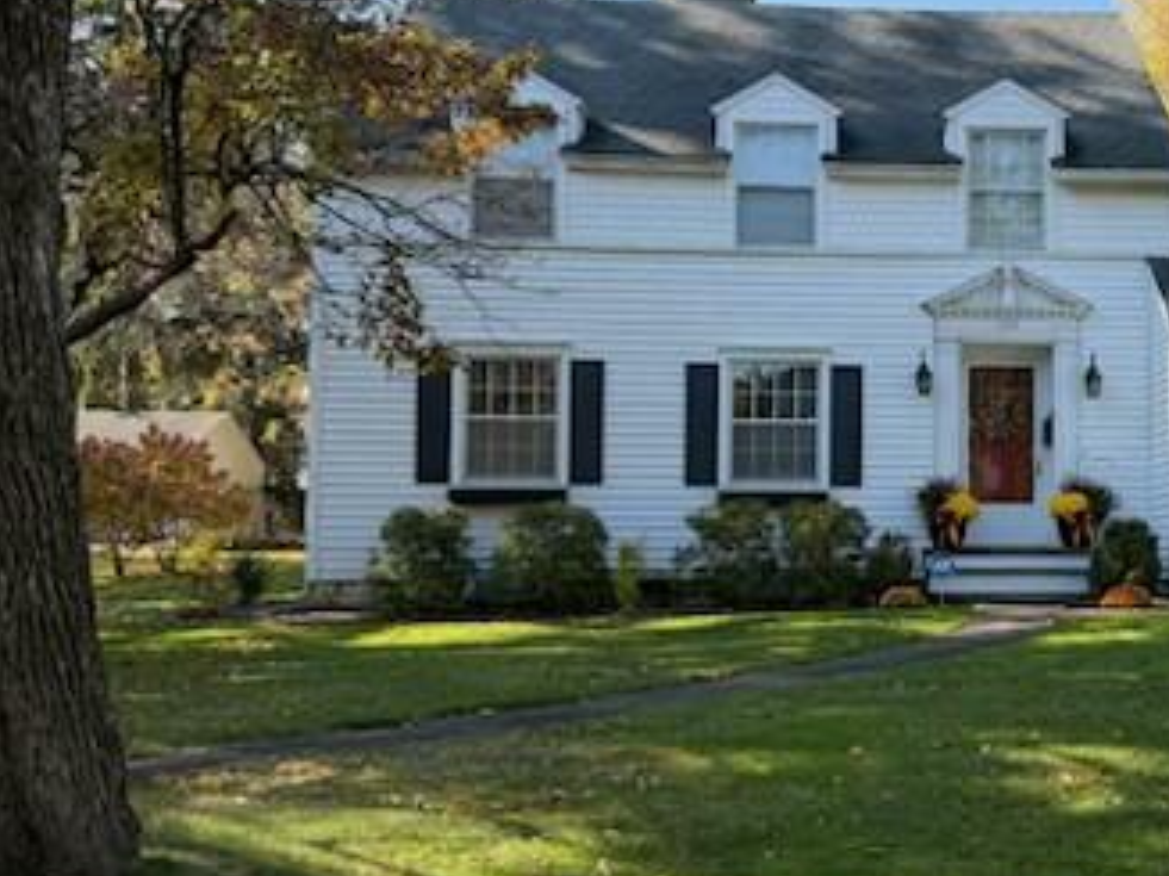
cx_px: 962
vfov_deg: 30.9
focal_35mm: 47
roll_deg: -0.6
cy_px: 461
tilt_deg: +2.3
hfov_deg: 38.7
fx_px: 1587
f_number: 1.78
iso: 100
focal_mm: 6.76
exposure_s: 1/1361
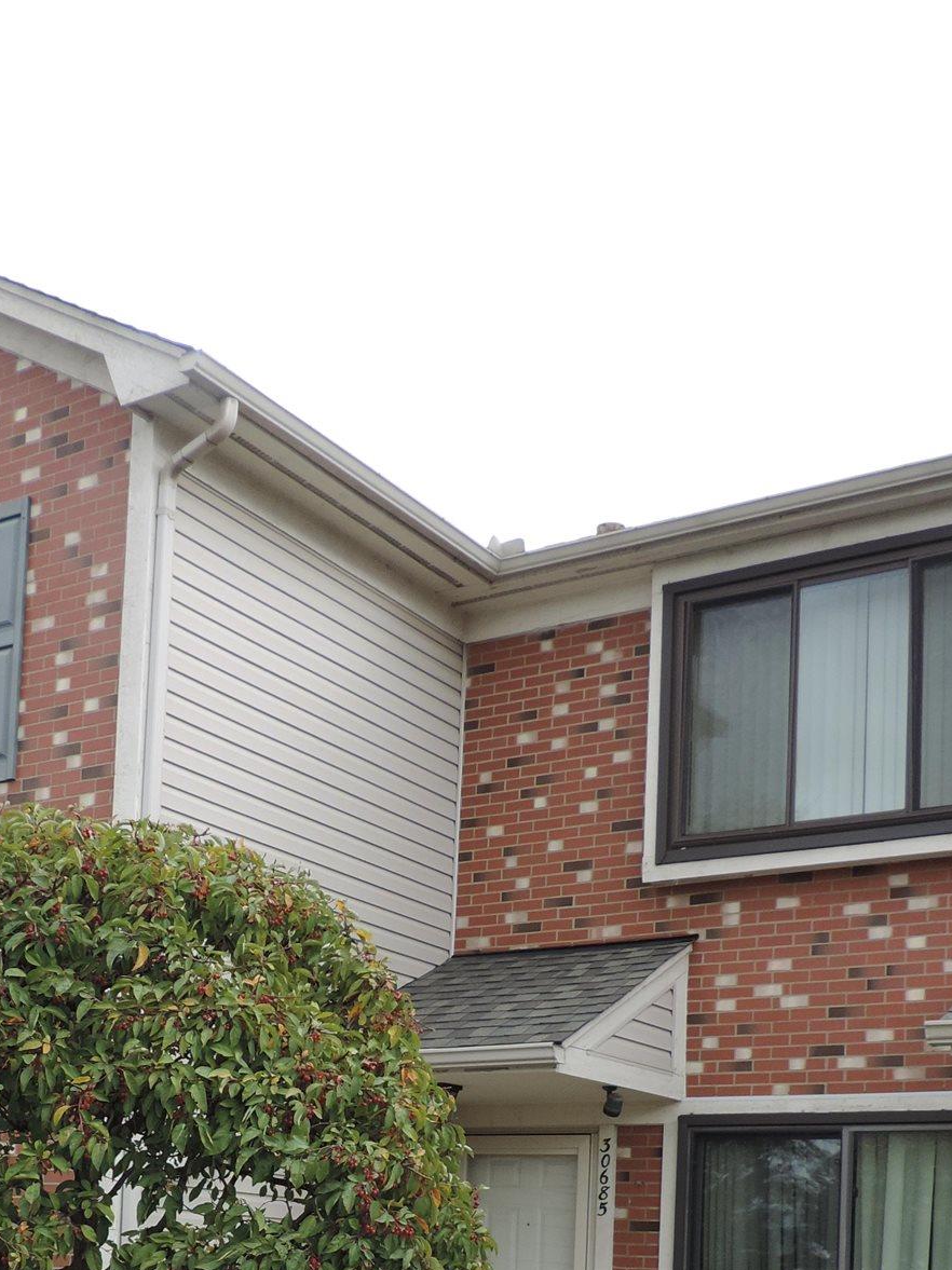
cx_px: 305
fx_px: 1724
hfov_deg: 30.6
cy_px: 1172
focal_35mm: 47
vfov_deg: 37.5
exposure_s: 1/200
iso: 80
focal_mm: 4.3
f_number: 3
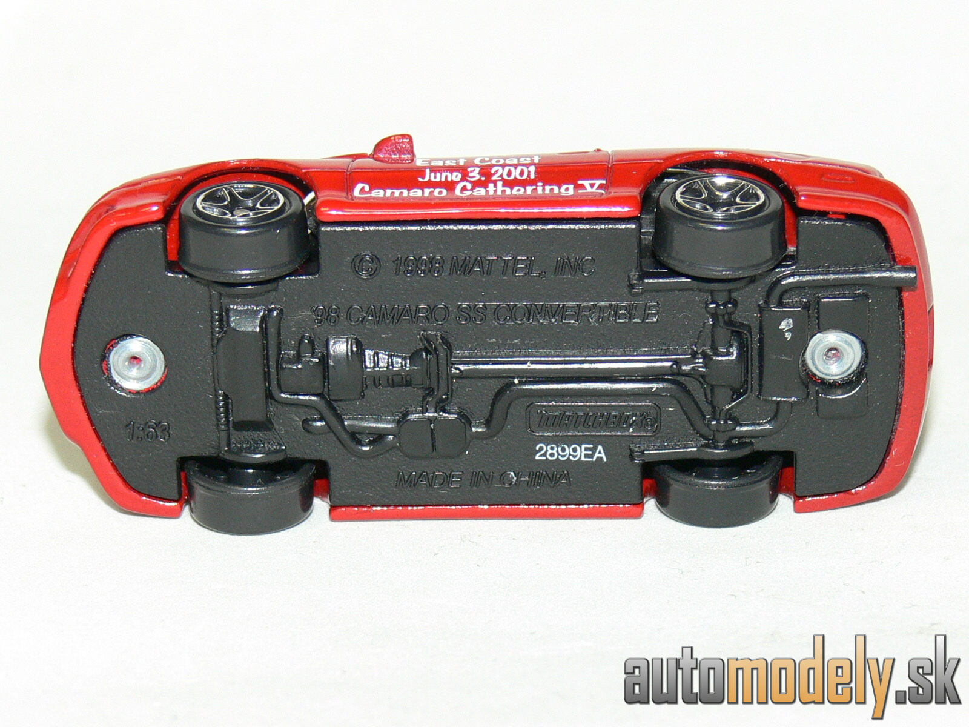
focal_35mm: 151
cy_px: 364
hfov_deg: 13.1
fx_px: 4227
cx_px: 484
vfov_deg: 9.8
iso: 100
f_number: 4
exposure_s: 1/30
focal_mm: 20.1
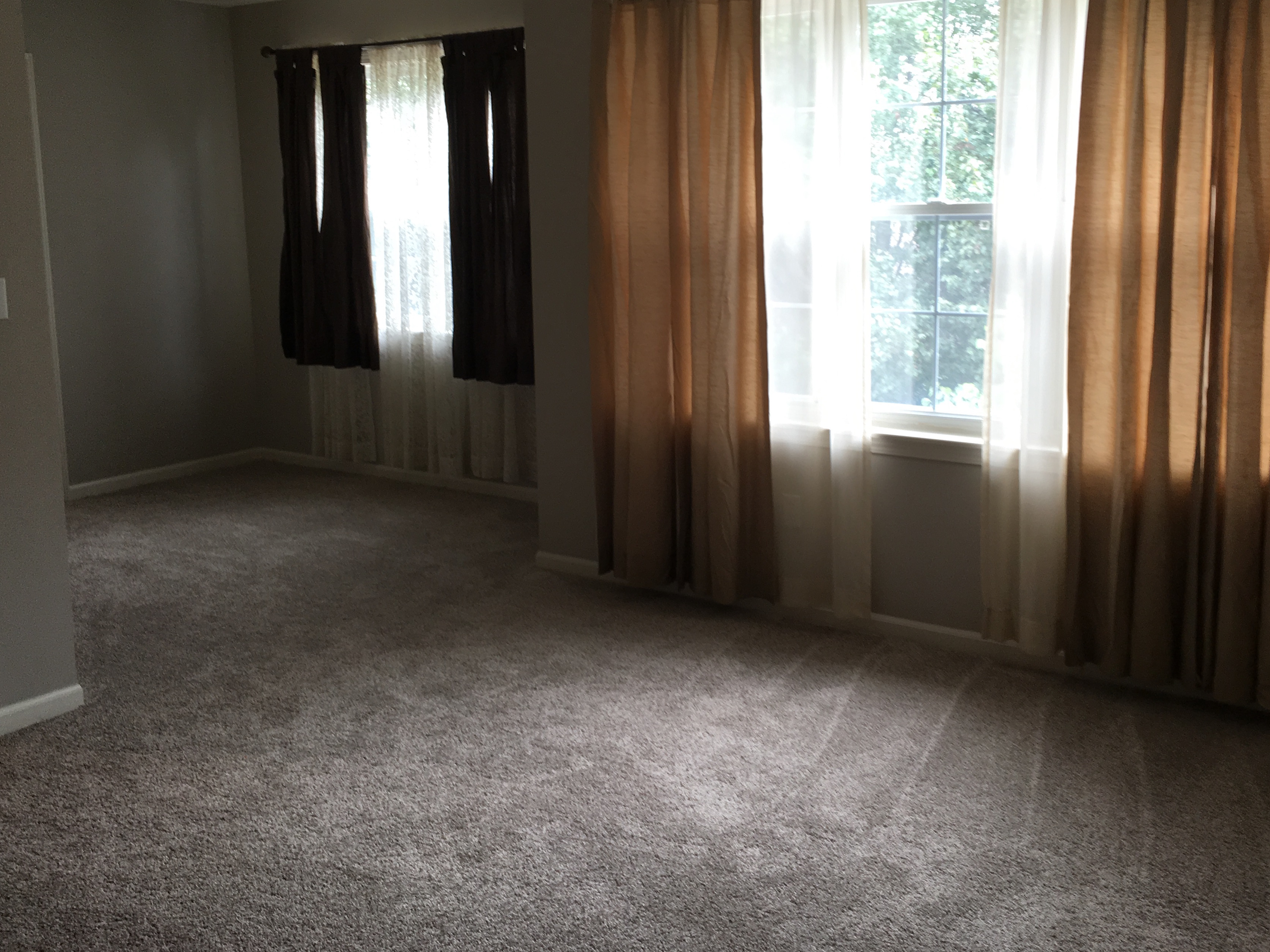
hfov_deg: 52.6
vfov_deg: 40.6
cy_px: 414
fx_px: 1284
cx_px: 681
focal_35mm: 35
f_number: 2.2
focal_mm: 4.15
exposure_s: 1/60
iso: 32
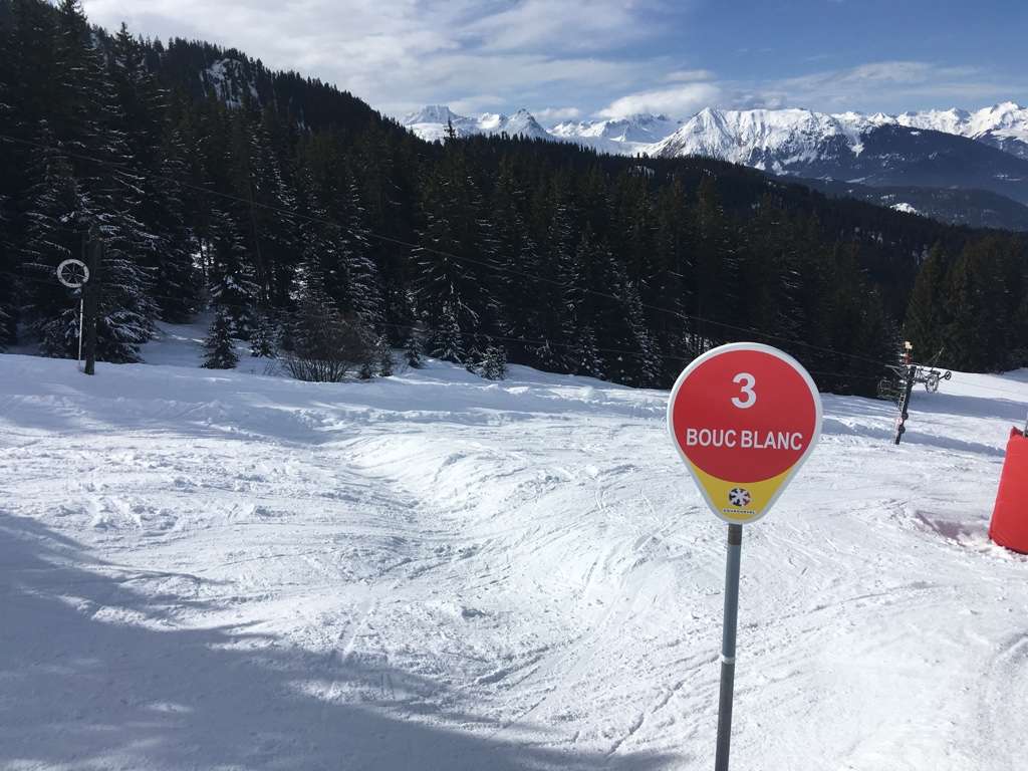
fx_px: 861
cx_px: 514
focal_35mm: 29
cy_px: 386
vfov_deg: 48.2
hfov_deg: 61.7
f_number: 2.2
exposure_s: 1/4274
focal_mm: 4.15
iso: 25
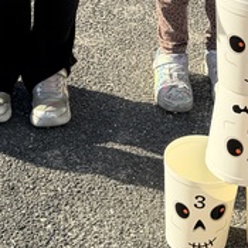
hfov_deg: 14.1
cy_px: -227
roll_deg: -2.6
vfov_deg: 12.6
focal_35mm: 124
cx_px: 135
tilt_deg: -14.1
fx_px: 1005
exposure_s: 1/2169
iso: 80
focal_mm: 6.76
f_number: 1.78
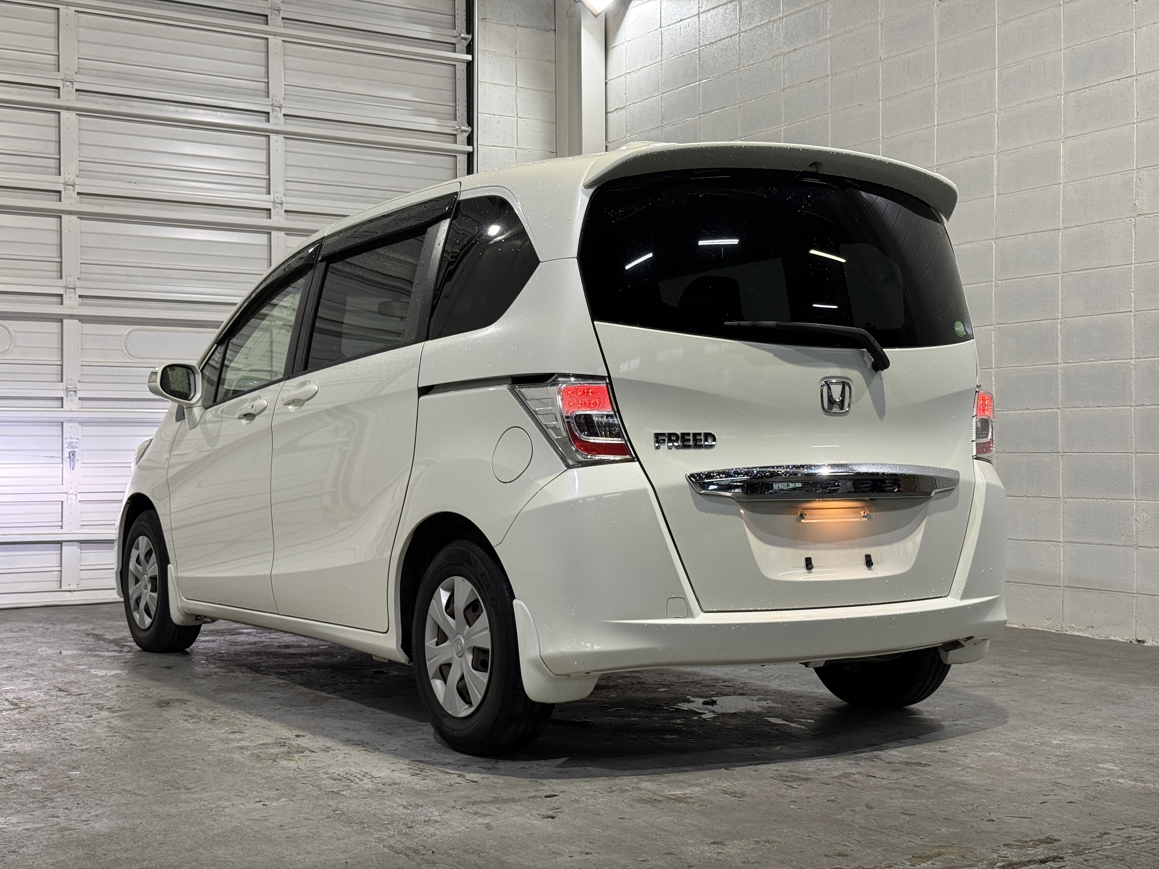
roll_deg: +0.0
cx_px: 580
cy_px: 434
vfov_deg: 30.3
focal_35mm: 48
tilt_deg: +0.6
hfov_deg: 39.7
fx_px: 1607
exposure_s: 1/60
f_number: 1.78
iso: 64
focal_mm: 6.76
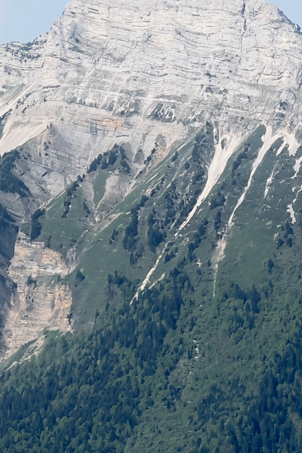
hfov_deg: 5.1
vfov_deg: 7.6
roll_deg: +2.1
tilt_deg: -2.0
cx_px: 152
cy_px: 283
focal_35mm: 271
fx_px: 3412
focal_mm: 9
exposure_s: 1/763
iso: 32
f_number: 2.8
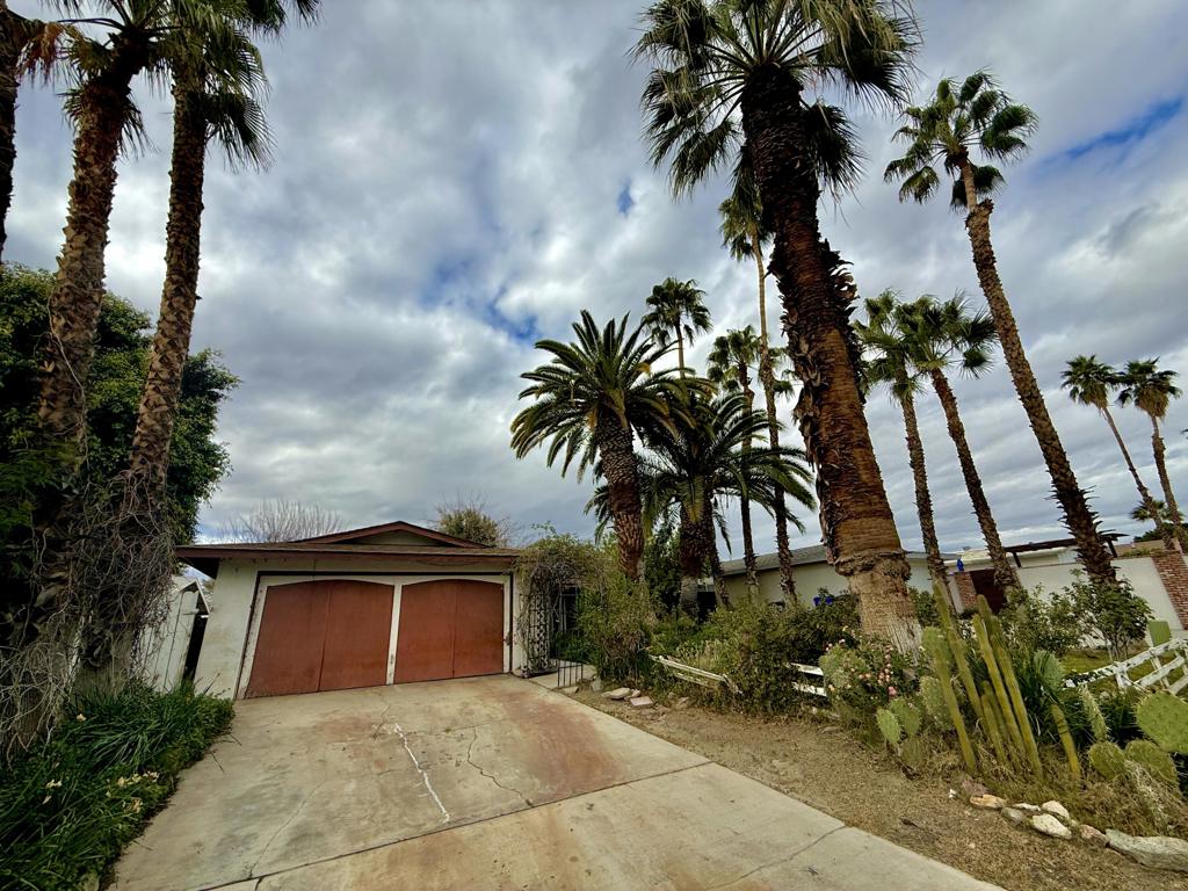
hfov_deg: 102.1
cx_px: 594
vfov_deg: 85.7
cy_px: 446
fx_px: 480
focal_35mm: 14
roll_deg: +2.9
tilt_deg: +20.8
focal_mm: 2.22
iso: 50
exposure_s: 1/3460
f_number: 2.2
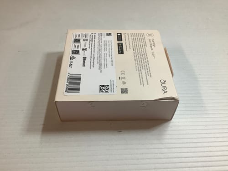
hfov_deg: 58.4
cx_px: 114
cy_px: 86
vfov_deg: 45.4
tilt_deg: -47.9
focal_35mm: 31
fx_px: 204
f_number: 2.4
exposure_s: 1/50
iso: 100
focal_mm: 3.3
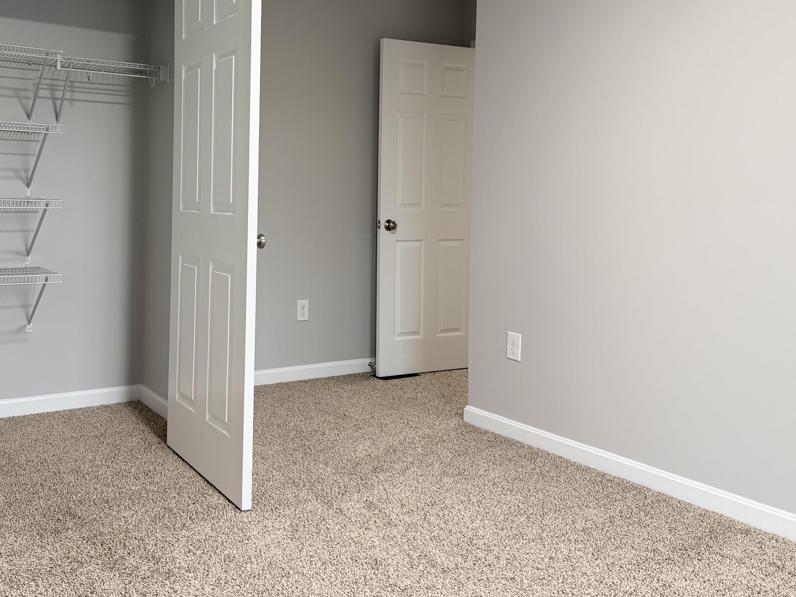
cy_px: 204
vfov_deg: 42.4
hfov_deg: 54.3
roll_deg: -1.2
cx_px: 272
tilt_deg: -0.8
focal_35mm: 33
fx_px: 759
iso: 200
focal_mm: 6.76
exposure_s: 1/60
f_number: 1.78
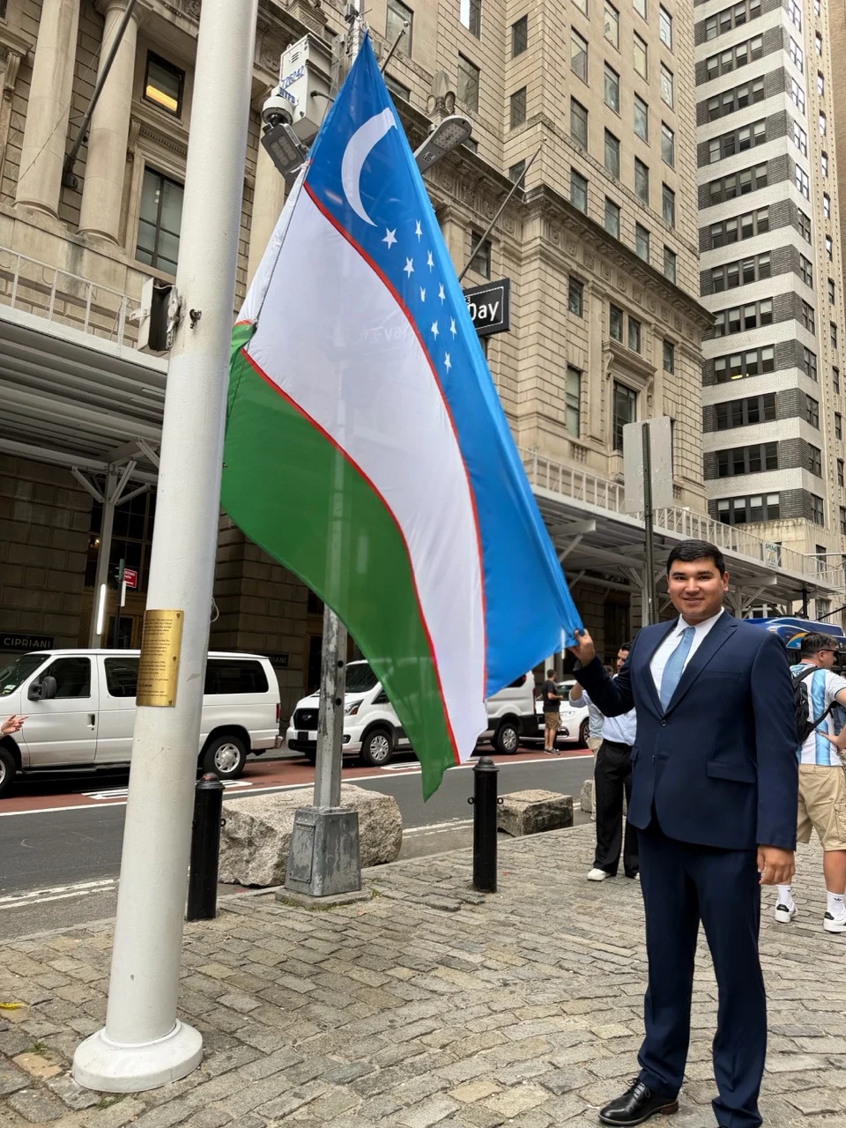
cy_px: 564
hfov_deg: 56.8
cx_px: 423
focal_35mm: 24
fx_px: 782
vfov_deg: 71.6
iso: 64
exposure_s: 1/289
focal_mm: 6.76
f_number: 1.78
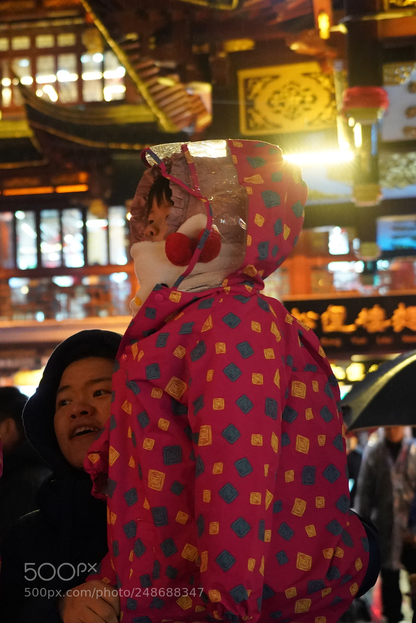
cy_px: 312
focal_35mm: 49
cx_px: 208
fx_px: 849
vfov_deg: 40.3
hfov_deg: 27.5
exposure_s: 1/100
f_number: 4.5
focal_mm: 49
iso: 6400
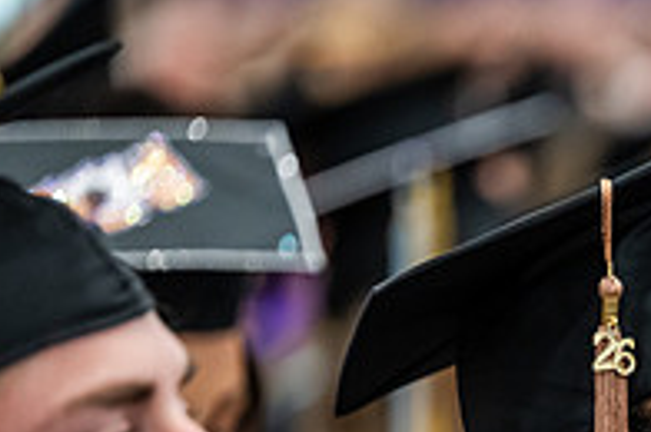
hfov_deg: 4.8
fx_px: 7763
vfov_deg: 3.2
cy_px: 583
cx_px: 857
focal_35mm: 430
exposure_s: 1/200
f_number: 2.8
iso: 2500
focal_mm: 145
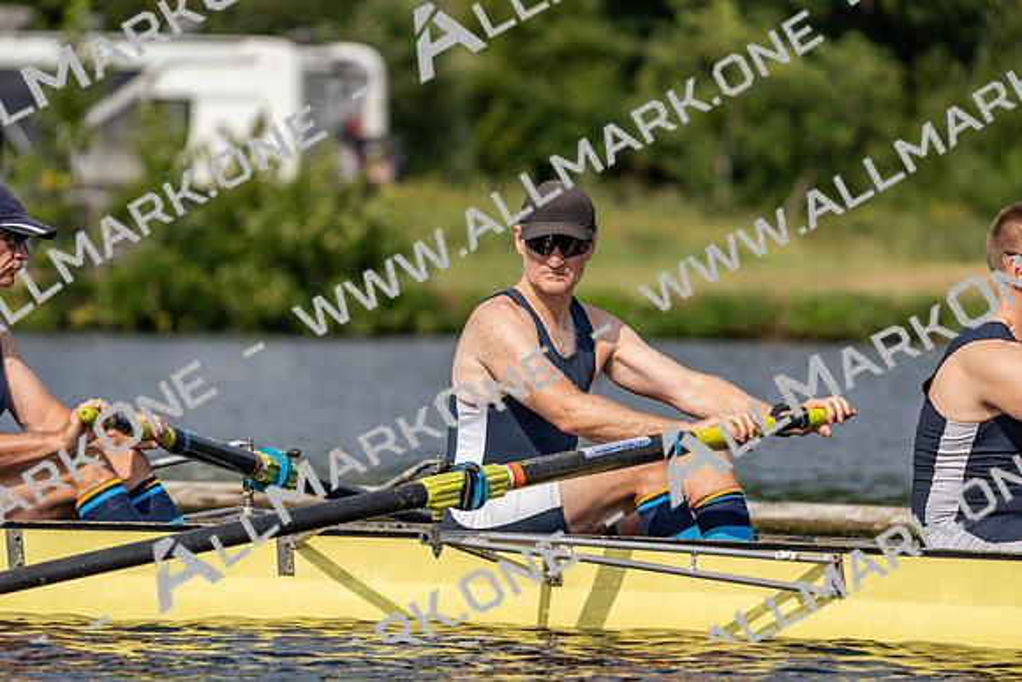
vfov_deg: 4.2
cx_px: 511
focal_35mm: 324
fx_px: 9200
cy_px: 341
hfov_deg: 6.4
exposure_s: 1/1600
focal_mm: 324
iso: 200
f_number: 6.3
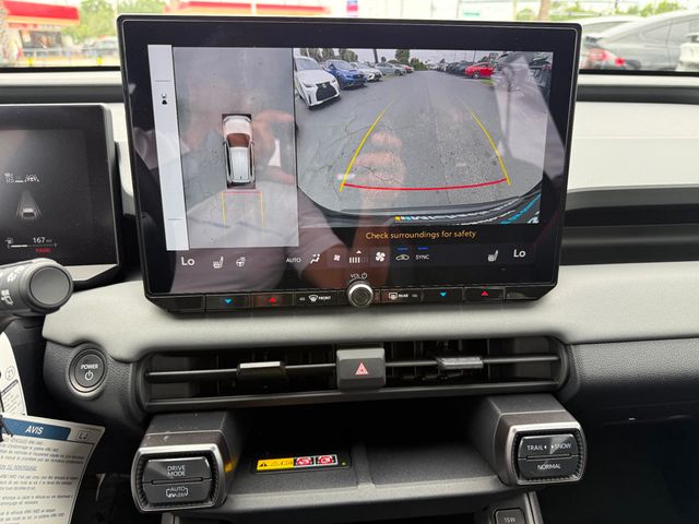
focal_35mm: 24
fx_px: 485
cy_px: 262
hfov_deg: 71.6
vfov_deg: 56.8
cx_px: 350
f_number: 1.78
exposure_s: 1/344
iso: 100
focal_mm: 6.76
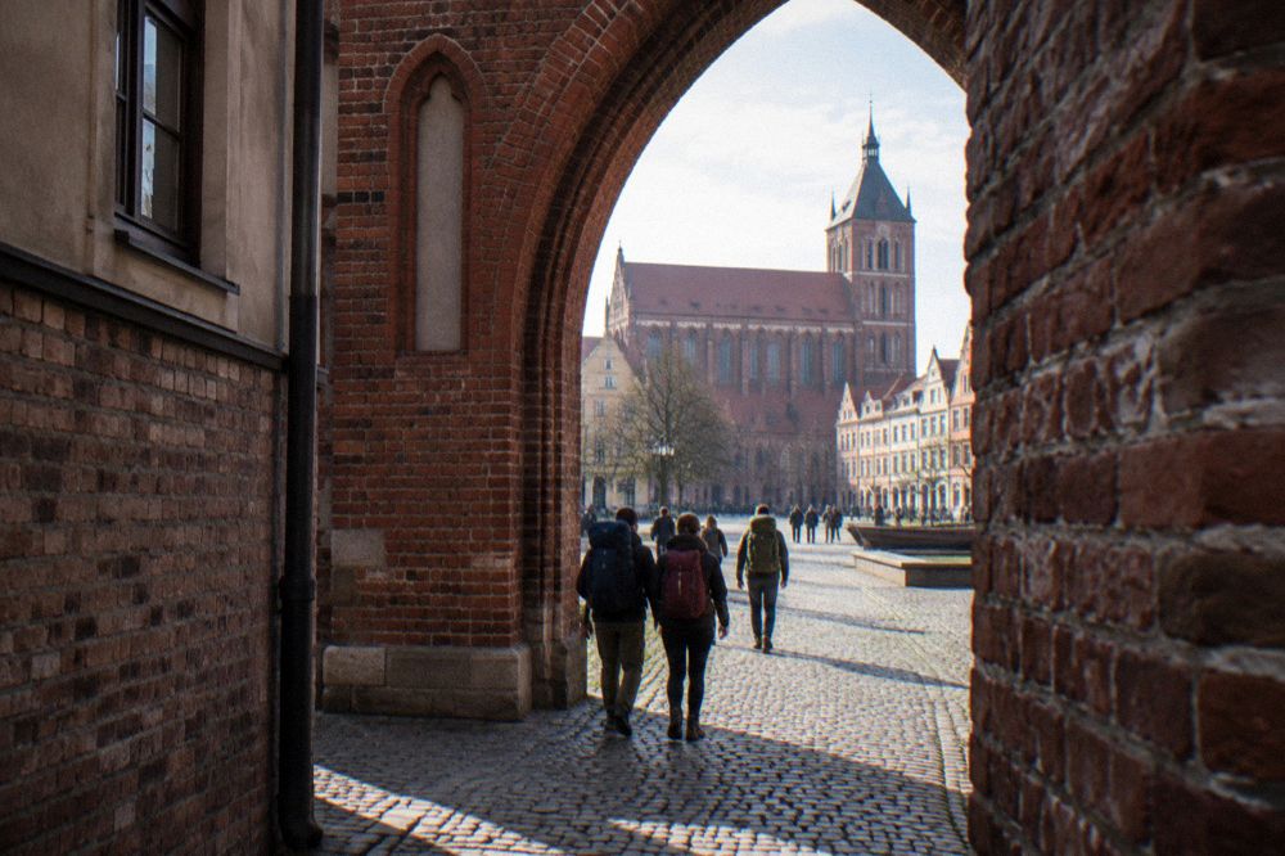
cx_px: 642
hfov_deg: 41.9
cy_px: 428
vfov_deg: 28.6
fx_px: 1677
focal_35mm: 47
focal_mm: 47
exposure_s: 1/200
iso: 400
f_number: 8
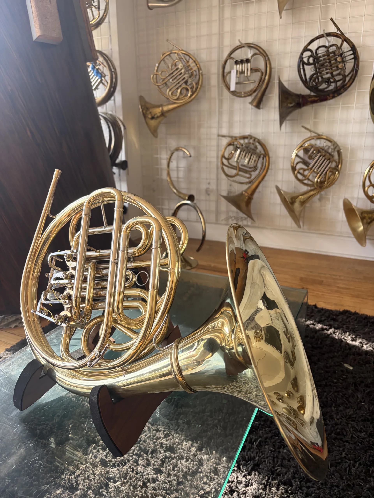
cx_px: 187
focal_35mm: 26
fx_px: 375
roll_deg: +1.1
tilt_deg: -16.8
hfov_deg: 53.1
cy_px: 249
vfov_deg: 67.3
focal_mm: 5.96
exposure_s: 1/289
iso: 50
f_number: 1.6
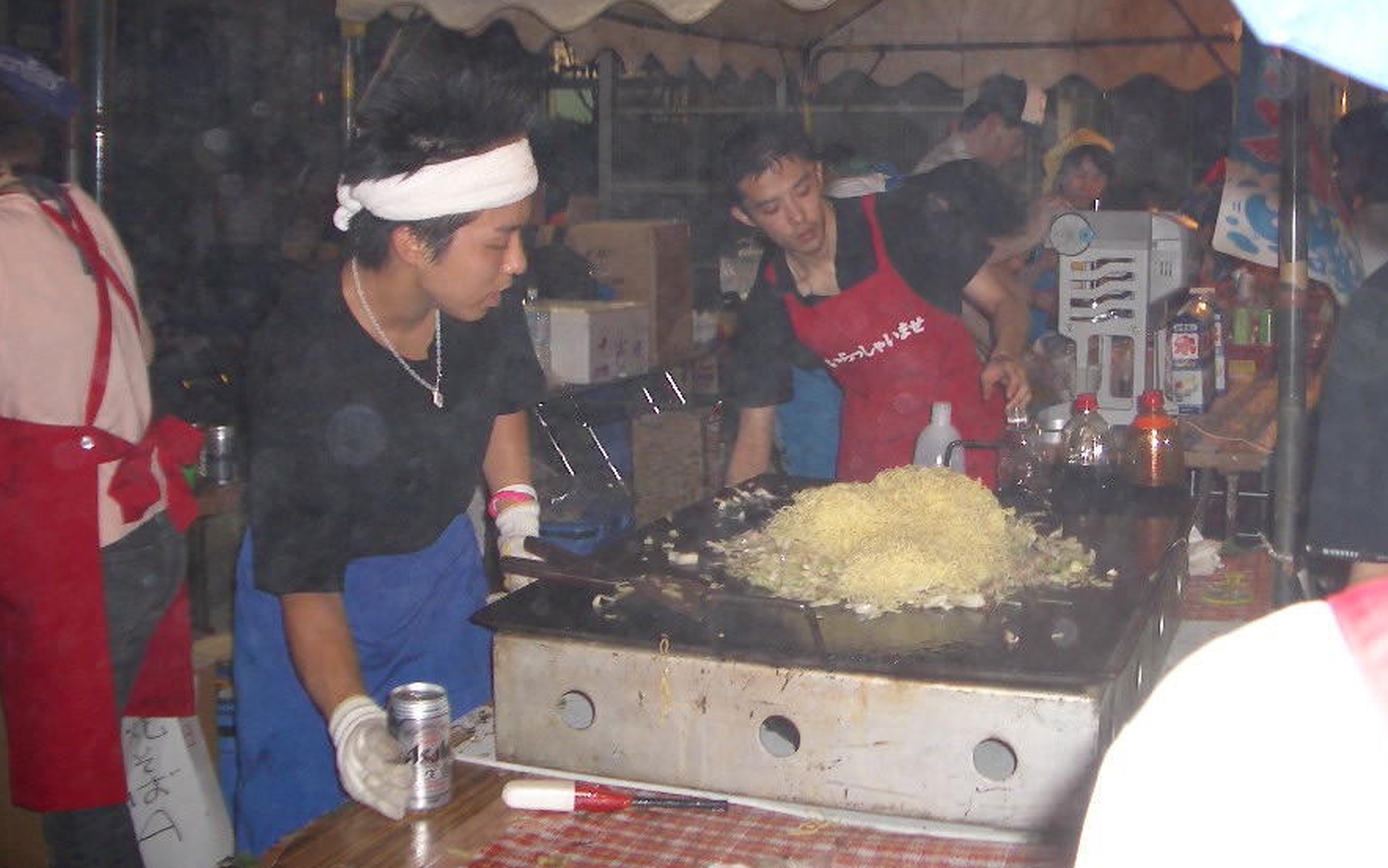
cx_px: 775
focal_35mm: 43
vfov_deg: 29.7
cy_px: 288
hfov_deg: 46.1
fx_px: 1627
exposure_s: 1/40
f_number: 2.6
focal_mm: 5.8
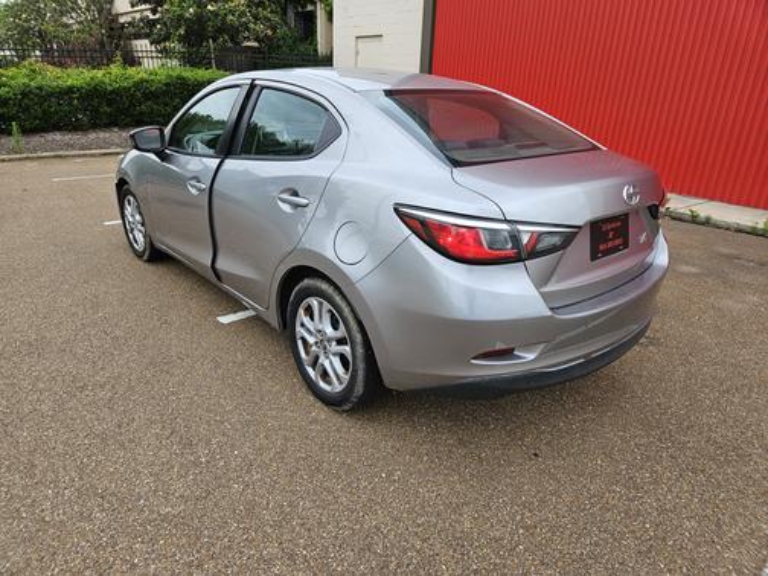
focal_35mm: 23
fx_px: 510
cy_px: 288
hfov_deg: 73.9
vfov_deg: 58.9
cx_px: 384
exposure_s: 1/247
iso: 25
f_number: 1.8
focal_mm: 5.4
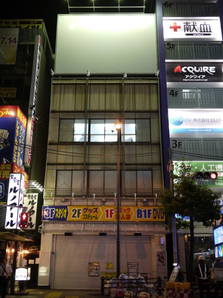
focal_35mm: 40
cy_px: 149
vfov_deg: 46.8
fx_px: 344
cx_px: 112
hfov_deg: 36.0
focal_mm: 20
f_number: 1.7
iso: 100
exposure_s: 1/50
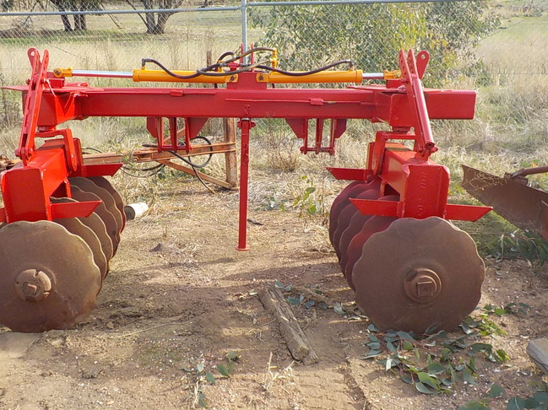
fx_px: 585
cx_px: 226
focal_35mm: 37
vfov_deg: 38.6
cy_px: 203
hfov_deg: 49.9
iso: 125
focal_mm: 4.1
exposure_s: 1/320
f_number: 3.3
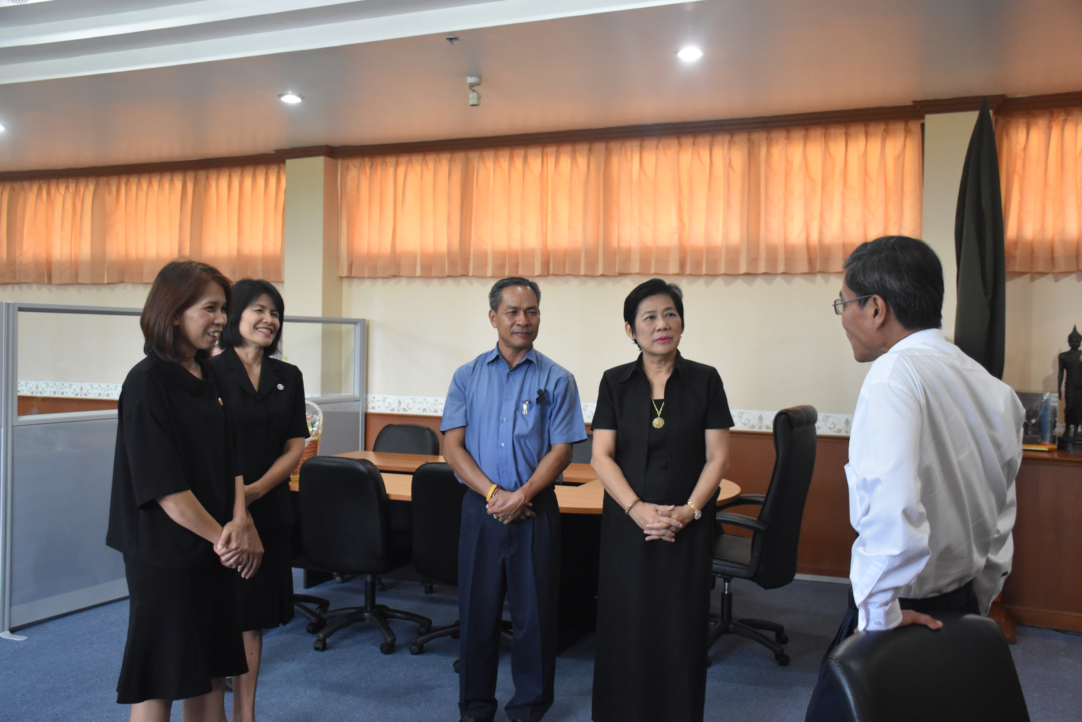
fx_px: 1037
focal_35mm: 34
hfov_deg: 55.1
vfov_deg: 38.4
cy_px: 361
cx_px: 541
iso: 2200
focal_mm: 23
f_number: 3.8
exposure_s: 1/60
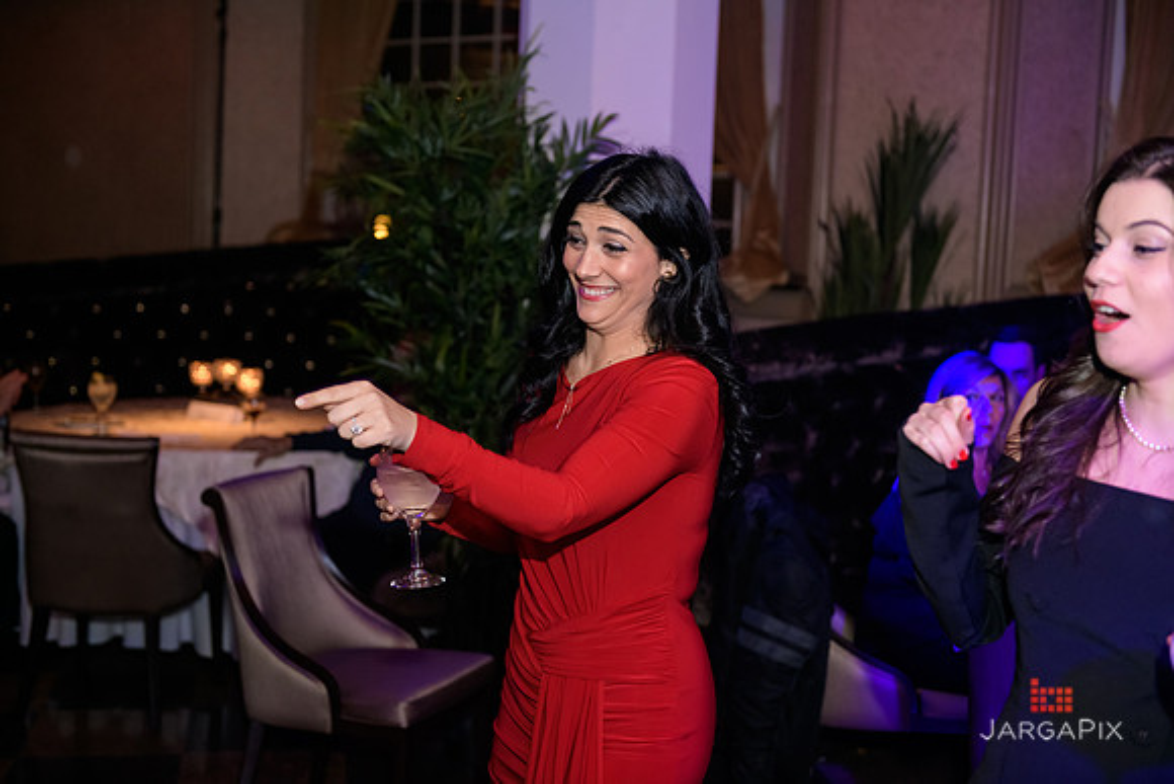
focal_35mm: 50
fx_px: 1631
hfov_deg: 39.6
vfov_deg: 27.0
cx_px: 587
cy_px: 392
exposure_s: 1/125
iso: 1600
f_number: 3.2
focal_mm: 50
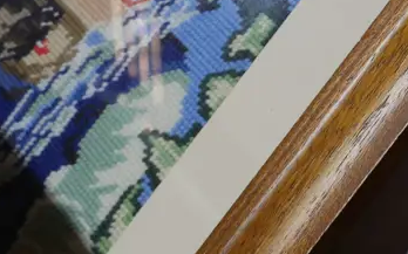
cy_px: -83
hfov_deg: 20.7
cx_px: 278
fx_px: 1111
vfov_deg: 12.6
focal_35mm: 100
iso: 500
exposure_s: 1/60
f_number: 3.6
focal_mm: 16
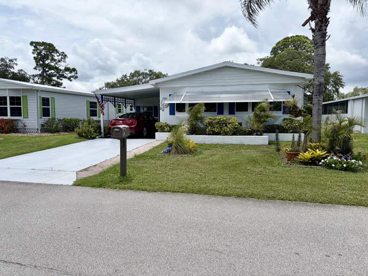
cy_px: 138
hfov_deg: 67.3
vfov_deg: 53.1
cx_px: 184
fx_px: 276
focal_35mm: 26
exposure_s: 1/7813
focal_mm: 5.96
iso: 64
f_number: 1.6
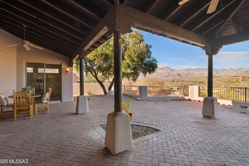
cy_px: 81
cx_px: 125
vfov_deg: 70.4
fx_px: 118
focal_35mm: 17
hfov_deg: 93.3
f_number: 16
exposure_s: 1/15
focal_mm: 16
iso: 100
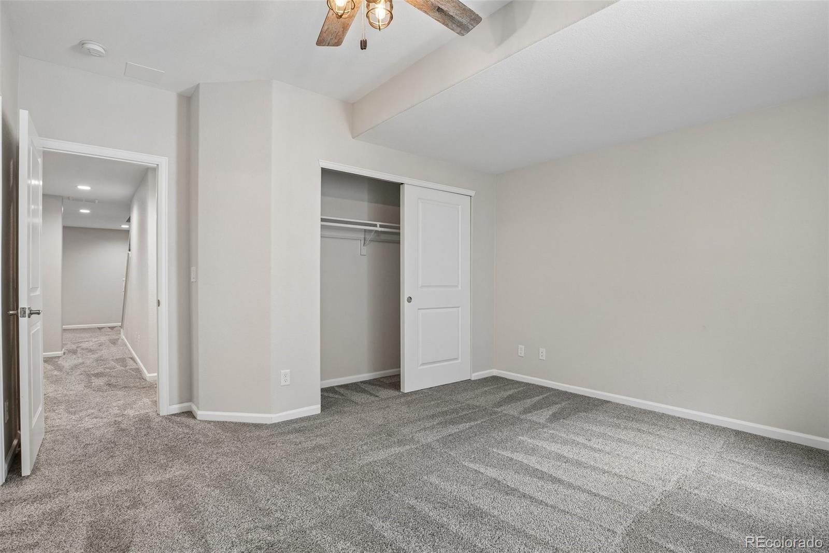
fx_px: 380
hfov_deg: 95.0
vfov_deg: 72.0
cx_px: 414
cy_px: 276
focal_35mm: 16
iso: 500
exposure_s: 1/20
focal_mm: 11
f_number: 8
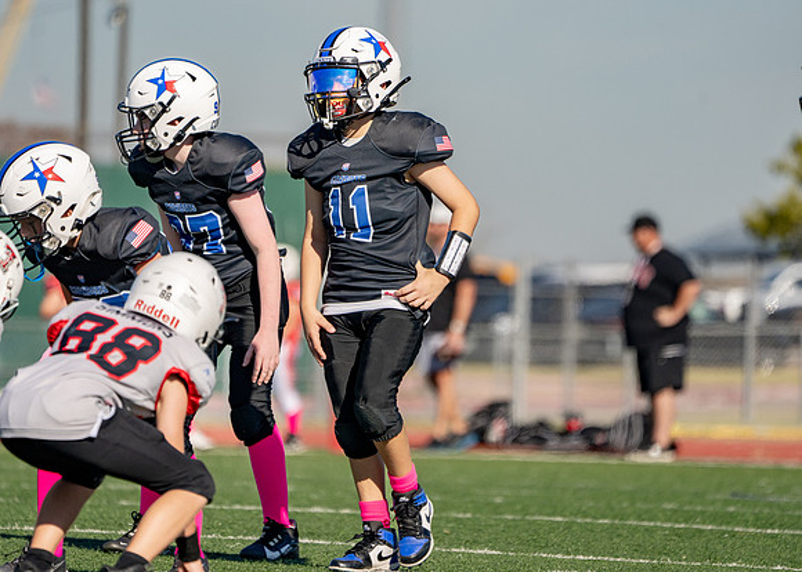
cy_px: 249
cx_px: 413
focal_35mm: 477
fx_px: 10859
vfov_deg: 3.0
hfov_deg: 4.2
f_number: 5.6
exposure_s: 1/2500
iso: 320
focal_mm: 400
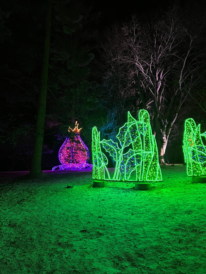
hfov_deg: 53.1
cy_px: 137
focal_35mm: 26
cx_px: 103
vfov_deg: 67.3
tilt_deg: +11.0
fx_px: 206
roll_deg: -1.6
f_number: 1.5
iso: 400
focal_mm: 5.7
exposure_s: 1/33
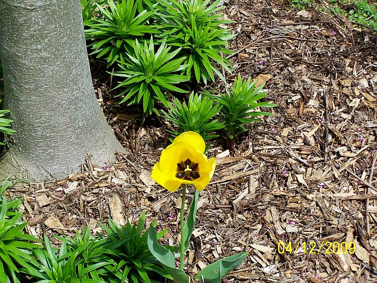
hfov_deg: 18.7
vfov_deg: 14.1
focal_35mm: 105
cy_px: 142
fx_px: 1144
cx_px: 188
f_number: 3.2
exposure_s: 1/750
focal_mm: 17.5
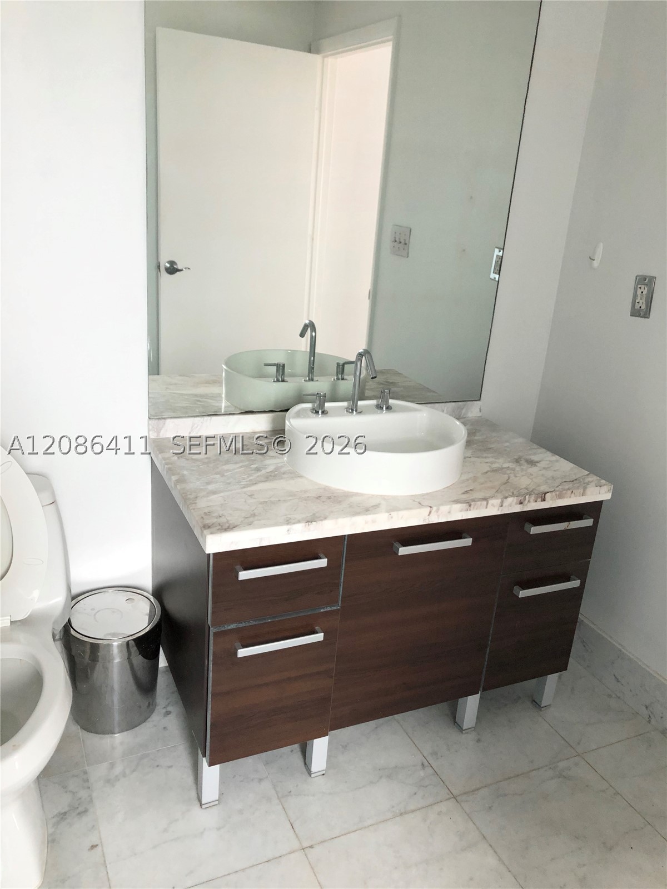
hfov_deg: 49.7
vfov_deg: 63.4
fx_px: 719
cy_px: 444
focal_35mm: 28
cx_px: 334
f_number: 1.8
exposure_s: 1/30
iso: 32
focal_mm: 3.99
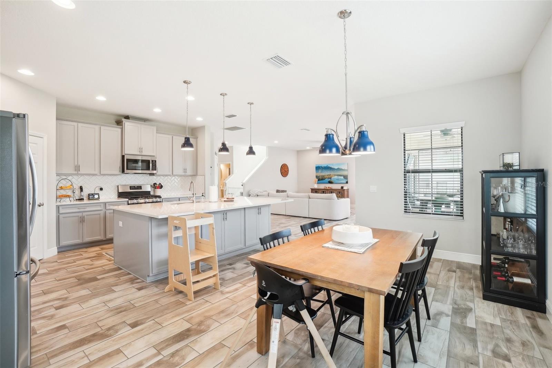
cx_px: 276
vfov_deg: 77.3
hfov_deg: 100.4
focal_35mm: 15
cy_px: 184
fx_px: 230
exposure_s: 1/20
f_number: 8
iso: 400
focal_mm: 10
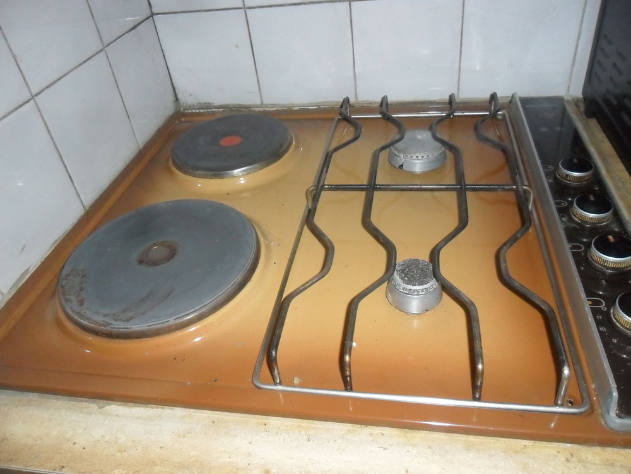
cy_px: 237
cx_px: 316
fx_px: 492
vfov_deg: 51.4
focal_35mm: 27
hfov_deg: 65.3
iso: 400
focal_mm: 4.9
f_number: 3.5
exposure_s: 1/45
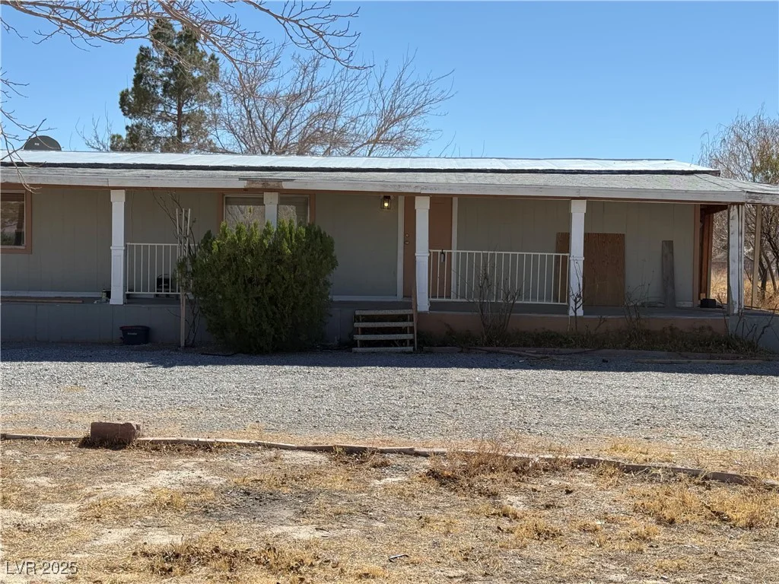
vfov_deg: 30.3
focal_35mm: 48
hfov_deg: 39.7
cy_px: 292
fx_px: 1080
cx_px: 390
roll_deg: -0.8
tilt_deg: -2.6
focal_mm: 6.76
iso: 80
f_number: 1.78
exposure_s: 1/3891
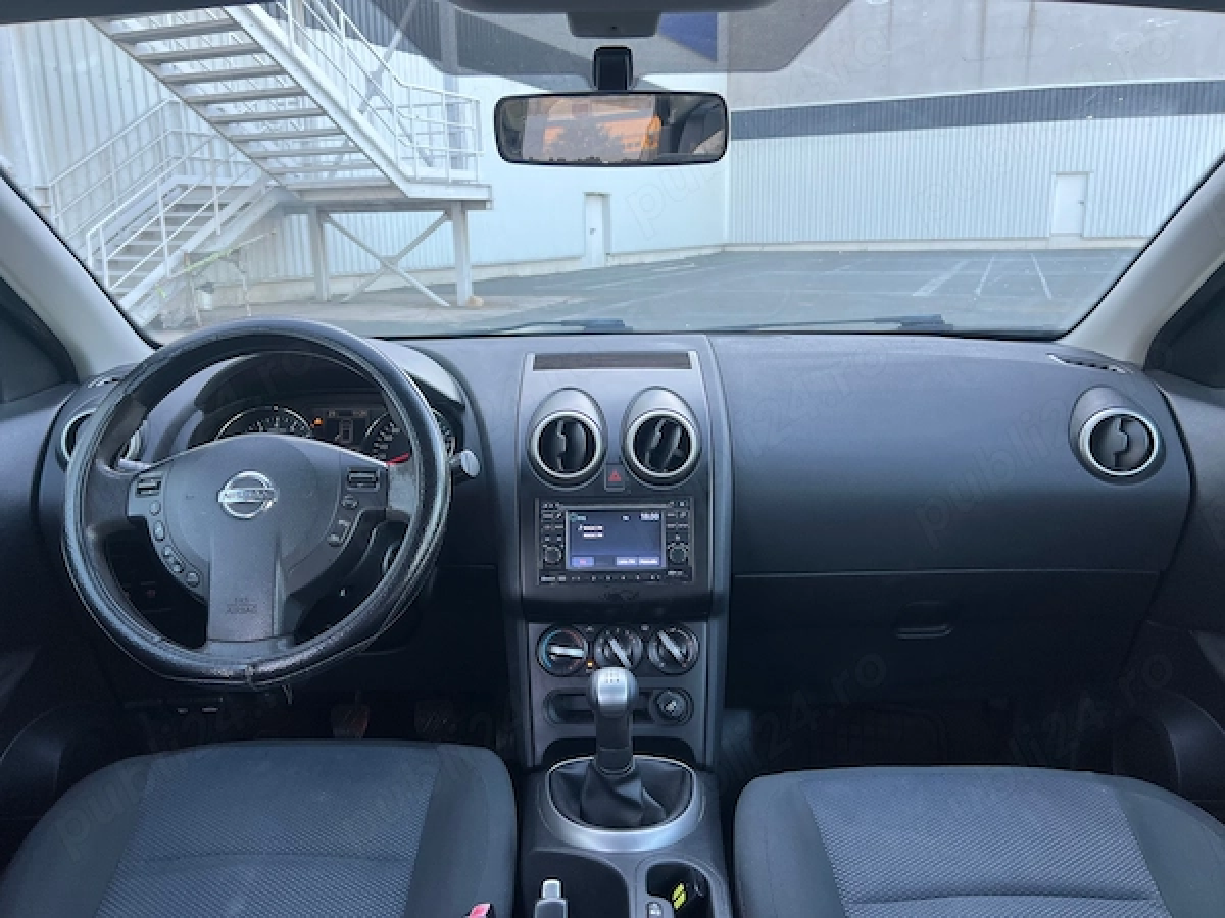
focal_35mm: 26
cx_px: 612
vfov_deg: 53.1
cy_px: 459
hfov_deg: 67.3
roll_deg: +1.9
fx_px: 920
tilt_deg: -14.3
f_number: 1.5
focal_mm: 5.7
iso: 50
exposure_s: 1/121
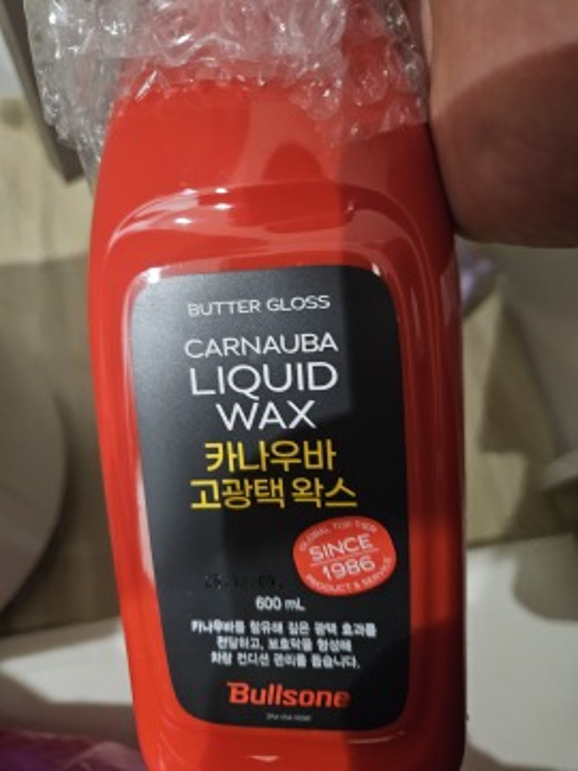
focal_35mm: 23
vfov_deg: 73.9
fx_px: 512
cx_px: 289
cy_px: 386
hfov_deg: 58.9
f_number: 1.8
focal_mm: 5.4
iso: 1250
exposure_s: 1/24
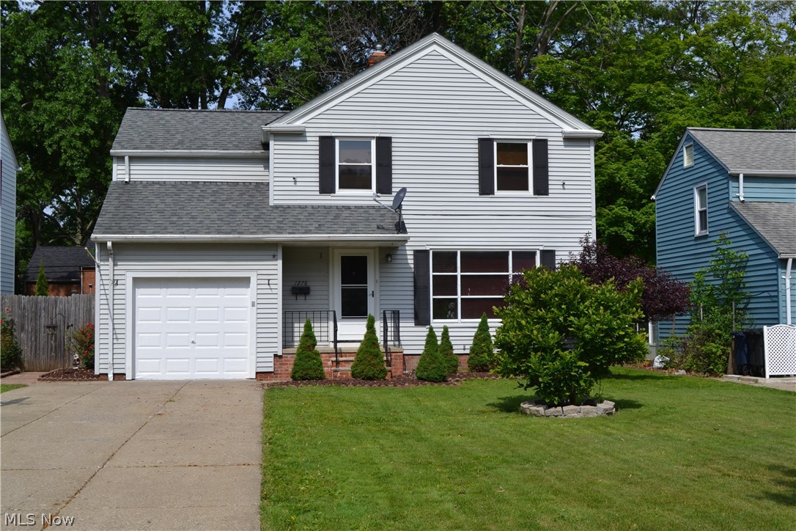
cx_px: 398
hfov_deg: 43.6
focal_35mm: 45
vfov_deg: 29.9
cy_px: 266
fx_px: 995
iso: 100
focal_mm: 30
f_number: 8
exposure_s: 1/250
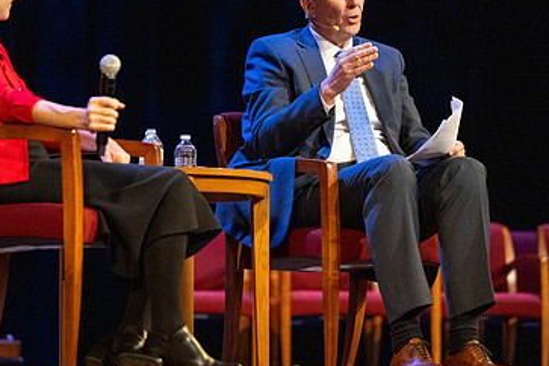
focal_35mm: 208
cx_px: 237
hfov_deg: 9.9
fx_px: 3172
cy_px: 93
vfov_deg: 6.6
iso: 4000
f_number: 2.8
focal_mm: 130
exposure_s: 1/500
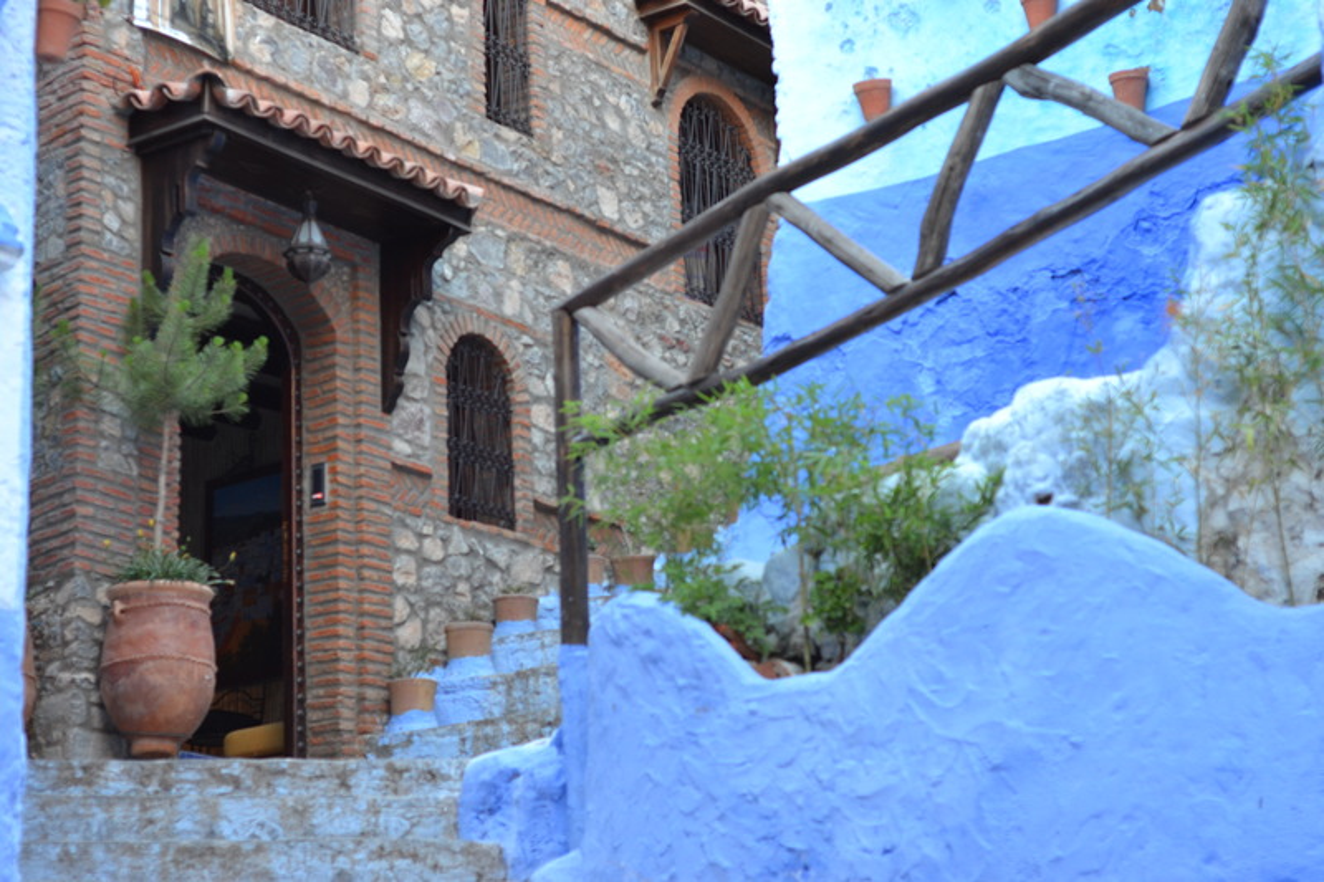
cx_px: 662
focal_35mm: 75
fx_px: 2758
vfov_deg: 18.2
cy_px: 441
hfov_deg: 27.0
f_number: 2.5
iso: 400
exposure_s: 1/60
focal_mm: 50
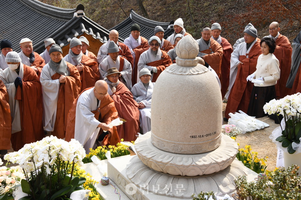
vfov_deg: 21.9
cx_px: 150
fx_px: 518
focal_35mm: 62
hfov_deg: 32.4
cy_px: 100
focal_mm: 62
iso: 400
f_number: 13
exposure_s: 1/160
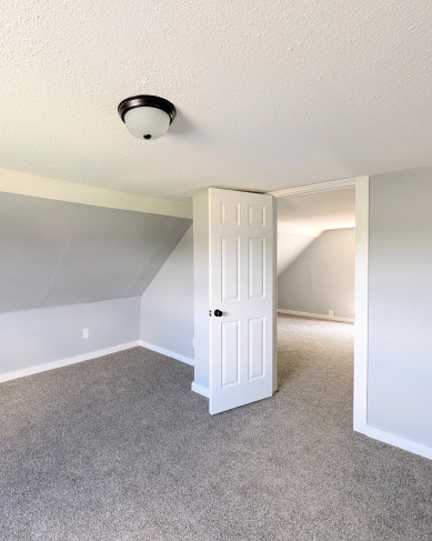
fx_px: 256
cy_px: 264
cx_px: 171
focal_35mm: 16
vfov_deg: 93.1
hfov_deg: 79.3
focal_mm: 2.02
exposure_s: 1/105
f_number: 1.7
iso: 287
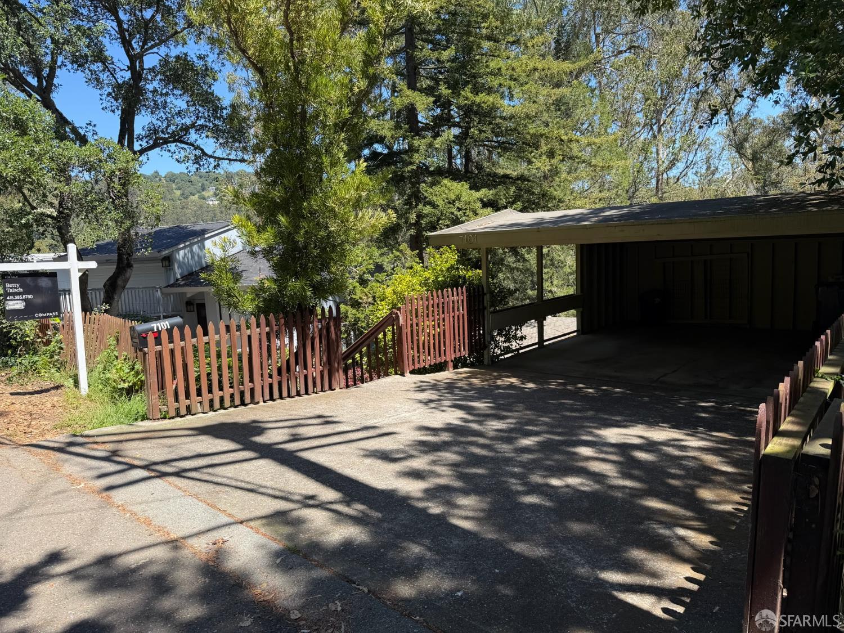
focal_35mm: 24
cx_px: 422
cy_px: 316
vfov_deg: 56.8
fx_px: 585
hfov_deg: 71.6
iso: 80
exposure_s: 1/1156
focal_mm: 6.76
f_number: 1.78
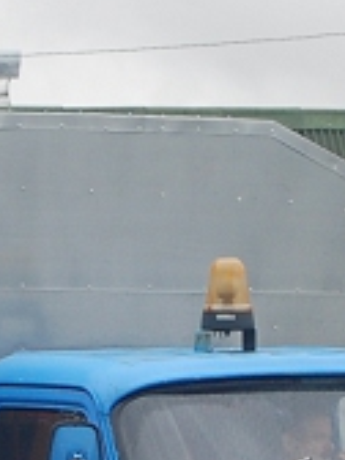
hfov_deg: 4.1
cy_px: 120
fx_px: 4790
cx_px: 270
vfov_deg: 5.5
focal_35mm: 360
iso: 200
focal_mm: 35
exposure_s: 1/60
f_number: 4.8
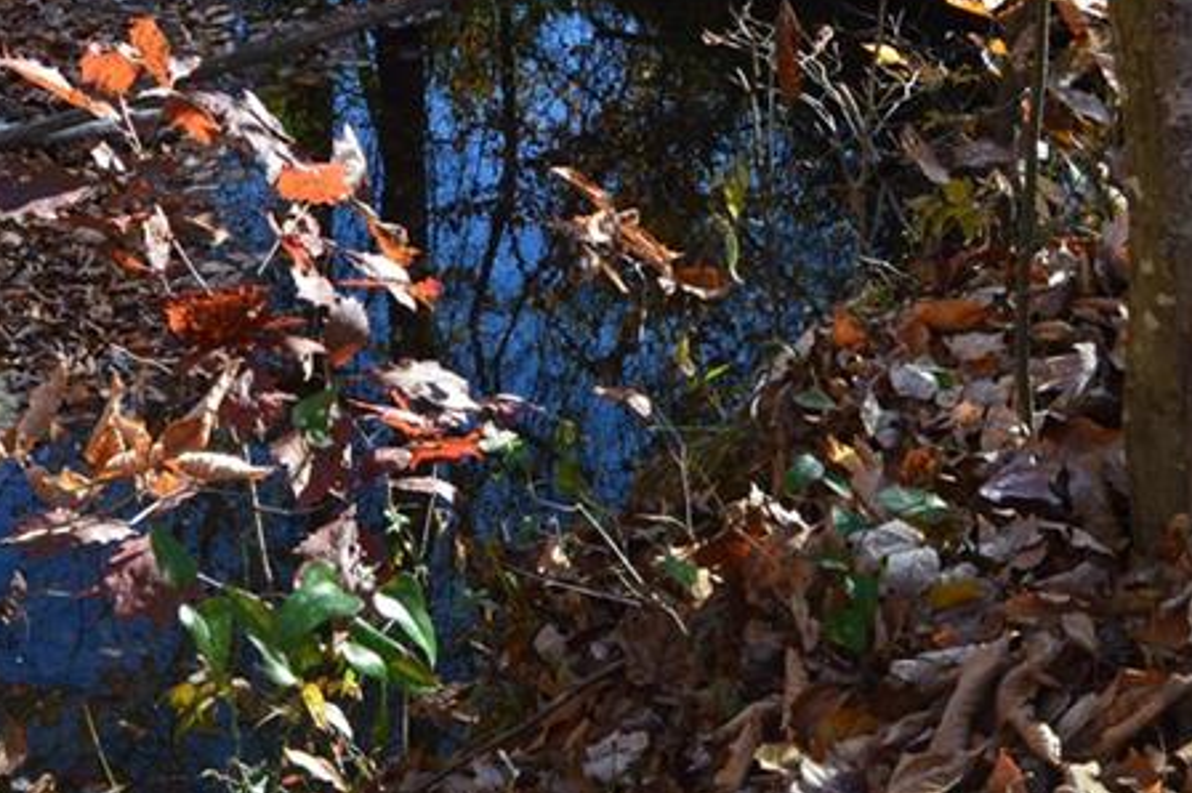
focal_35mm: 65
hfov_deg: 30.6
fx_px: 2155
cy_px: -29
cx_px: 367
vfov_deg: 20.1
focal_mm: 19
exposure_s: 1/100
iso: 400
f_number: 9
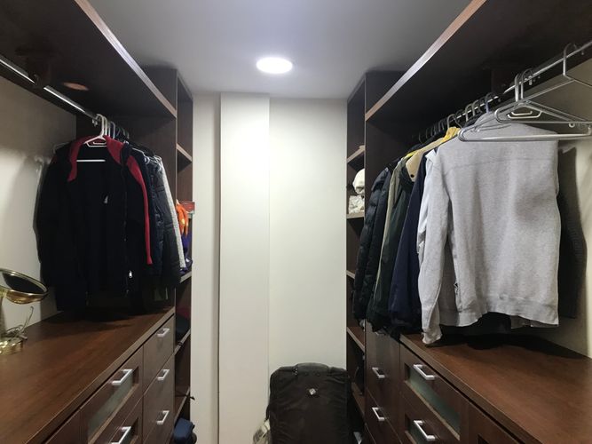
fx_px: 479
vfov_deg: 49.7
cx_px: 296
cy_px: 222
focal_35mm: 28
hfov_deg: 63.5
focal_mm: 3.99
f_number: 1.8
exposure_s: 1/24
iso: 40
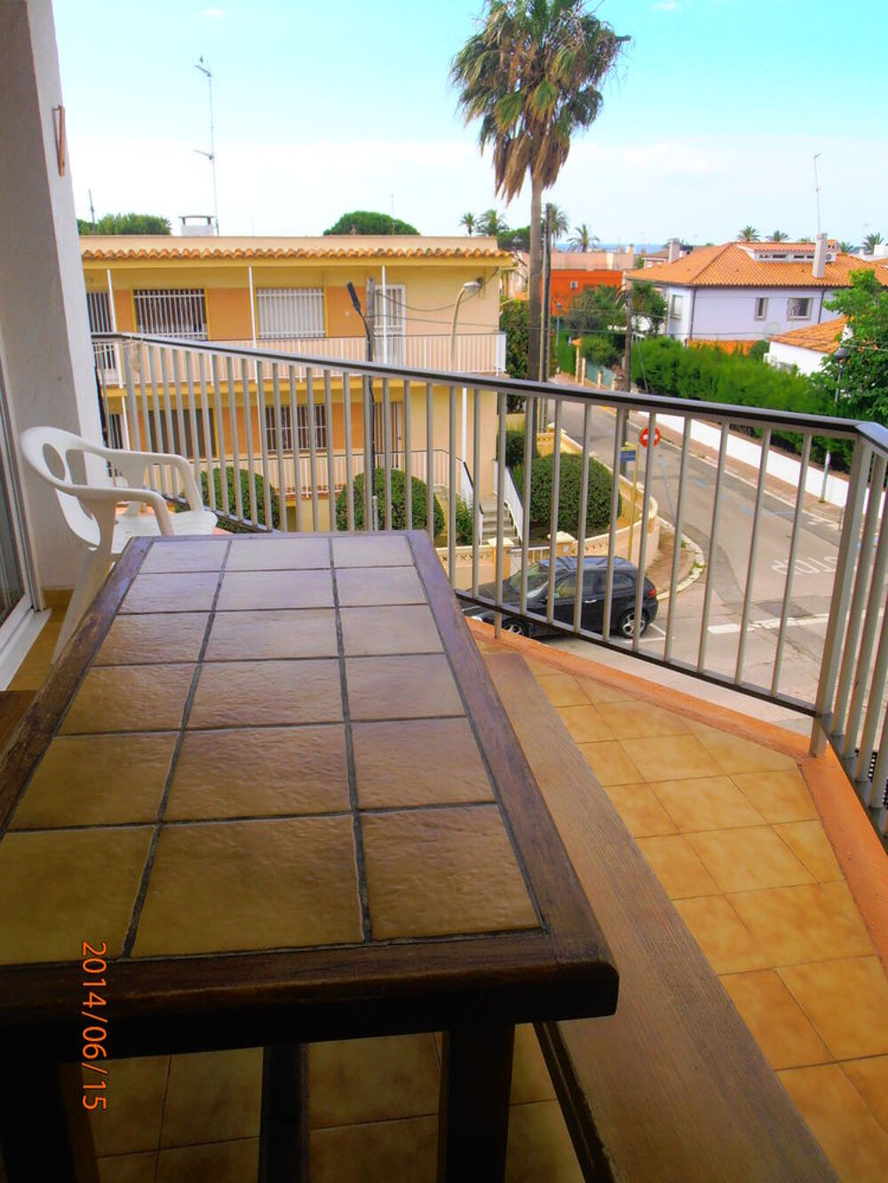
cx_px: 444
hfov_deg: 46.8
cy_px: 592
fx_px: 1026
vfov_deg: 60.0
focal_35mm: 30
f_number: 3.5
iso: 80
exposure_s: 1/500
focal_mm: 5.25
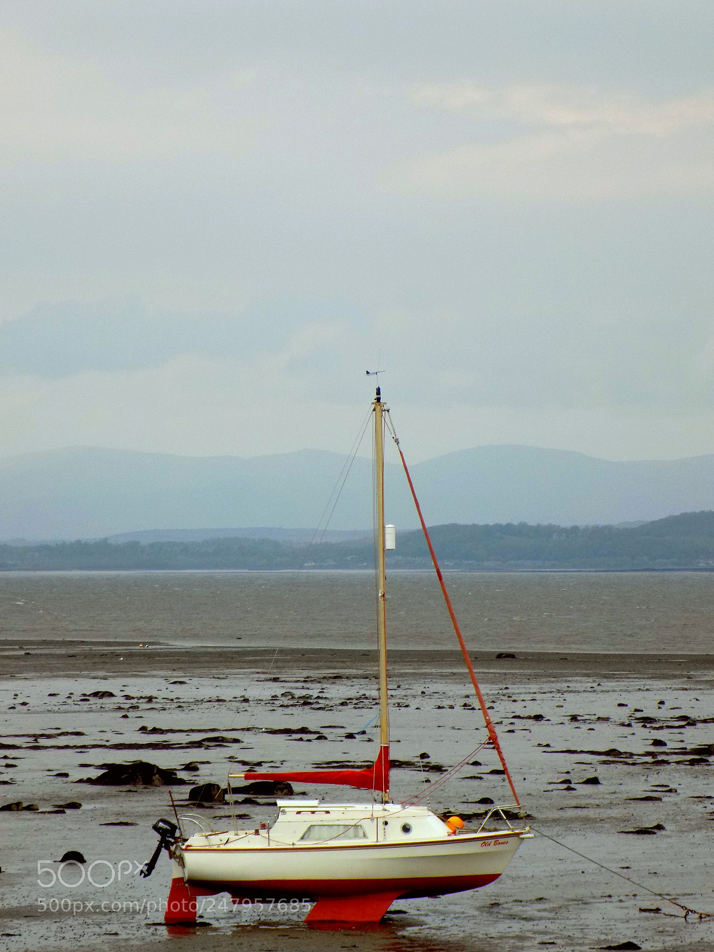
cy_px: 476
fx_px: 4235
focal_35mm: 154
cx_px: 357
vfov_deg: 12.8
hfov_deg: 9.6
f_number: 5.2
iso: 80
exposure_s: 1/320
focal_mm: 27.3
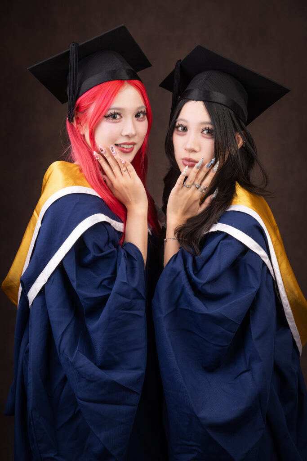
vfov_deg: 23.9
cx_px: 154
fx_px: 1087
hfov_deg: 16.1
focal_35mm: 85
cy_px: 230
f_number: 9
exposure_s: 1/125
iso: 200
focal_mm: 85
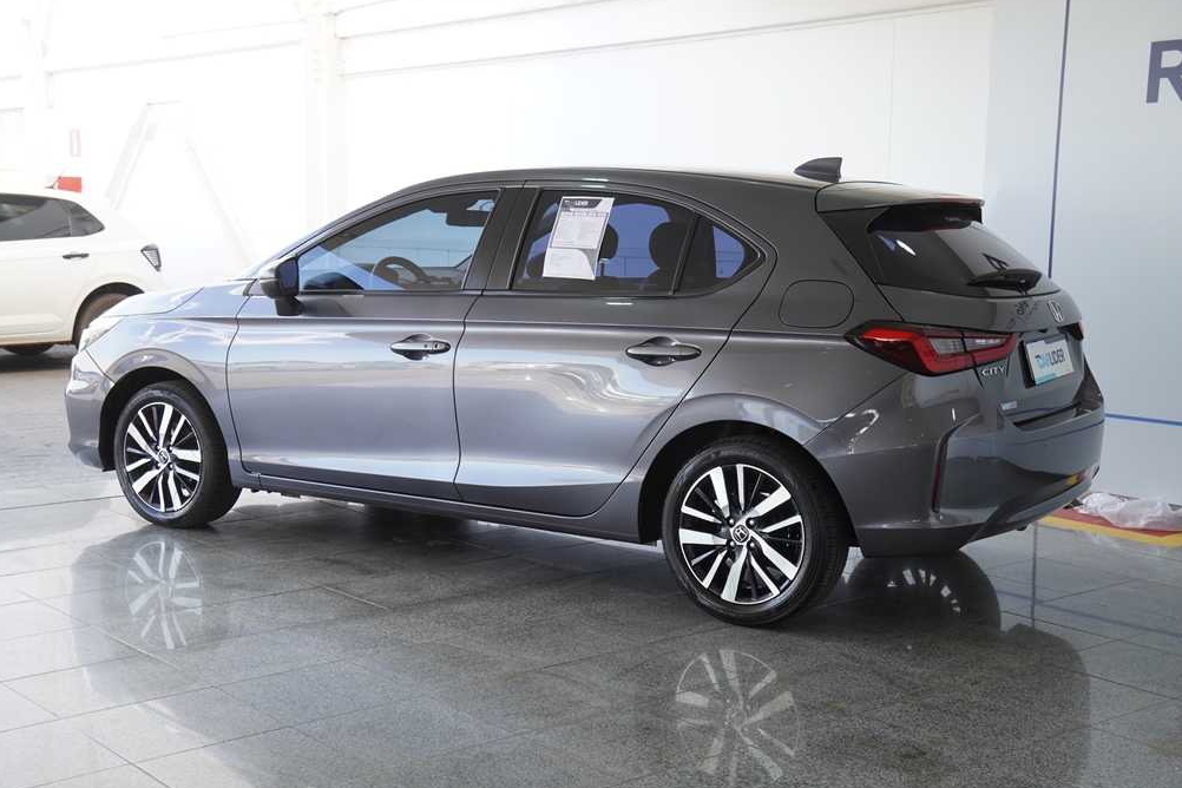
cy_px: 396
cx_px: 600
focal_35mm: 46
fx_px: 1510
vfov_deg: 29.2
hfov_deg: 42.7
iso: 100
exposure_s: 1/60
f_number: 4
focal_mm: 30
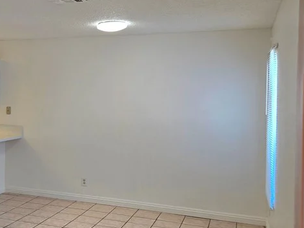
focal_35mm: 50
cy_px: 107
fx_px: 439
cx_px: 32
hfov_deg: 36.0
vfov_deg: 29.1
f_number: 1.8
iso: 80
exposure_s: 1/120
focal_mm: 5.4
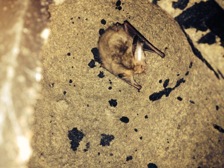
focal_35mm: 35
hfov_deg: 52.6
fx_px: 226
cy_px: 84
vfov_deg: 40.7
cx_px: 112
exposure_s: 1/54
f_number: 2.4
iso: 50
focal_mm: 4.28
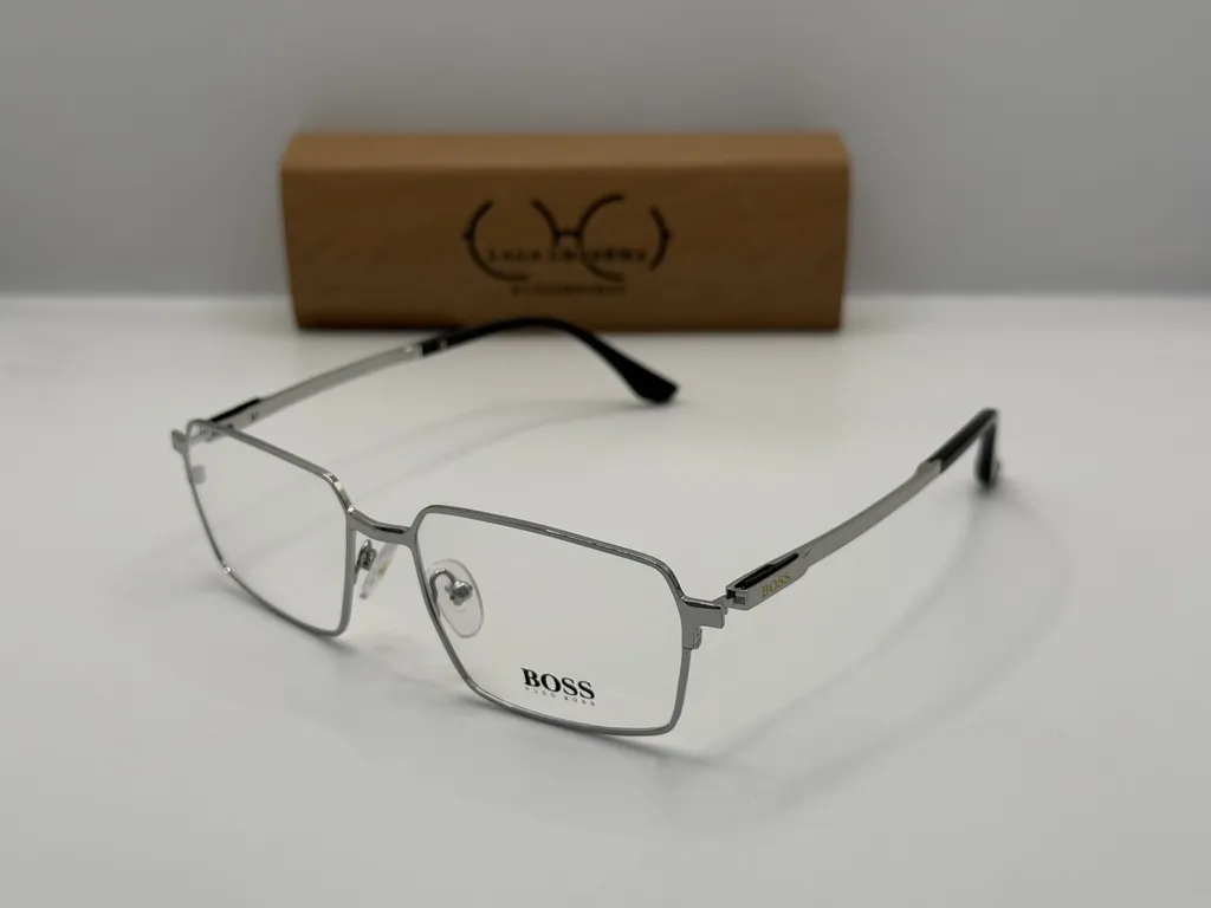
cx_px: 606
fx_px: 1679
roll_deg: +1.3
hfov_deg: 39.7
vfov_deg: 30.3
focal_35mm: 48
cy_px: 454
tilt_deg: -22.1
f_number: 1.78
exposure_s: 1/592
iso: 64
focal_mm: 6.76
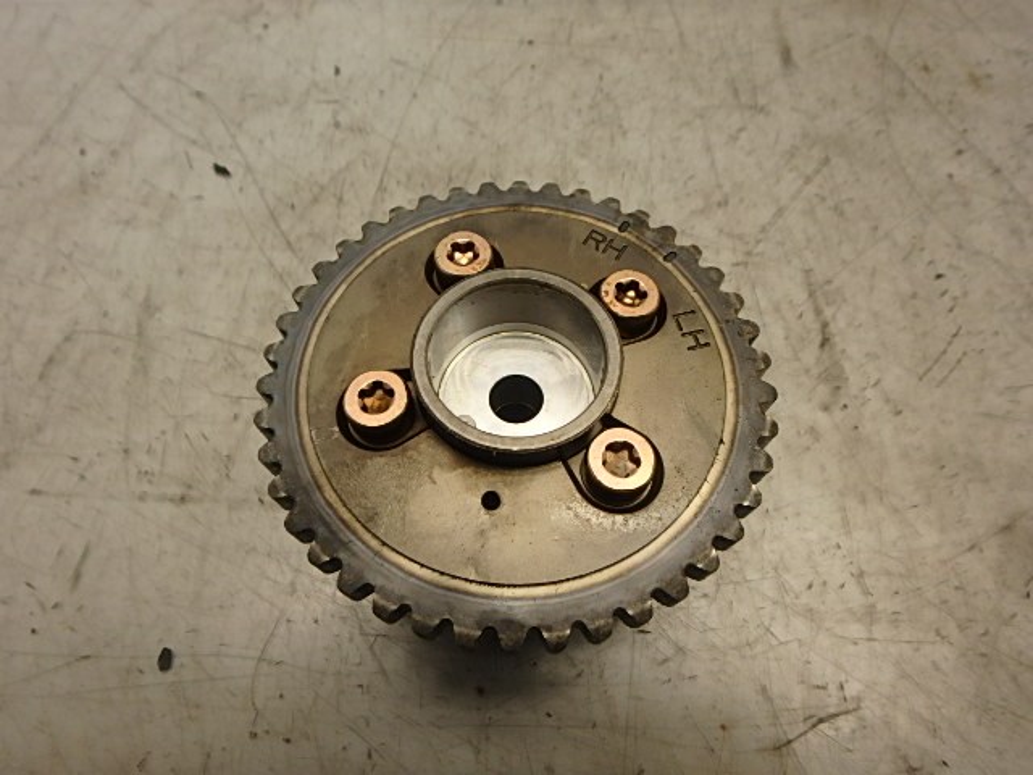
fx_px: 627
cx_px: 516
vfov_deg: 63.4
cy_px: 388
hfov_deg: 79.0
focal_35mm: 21
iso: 160
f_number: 3.5
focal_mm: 3.7
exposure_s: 1/60
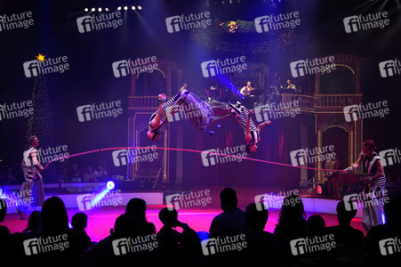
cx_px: 200
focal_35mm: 43
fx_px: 479
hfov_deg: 45.5
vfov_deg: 31.1
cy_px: 134
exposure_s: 1/500
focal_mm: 43
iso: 1000
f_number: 2.8
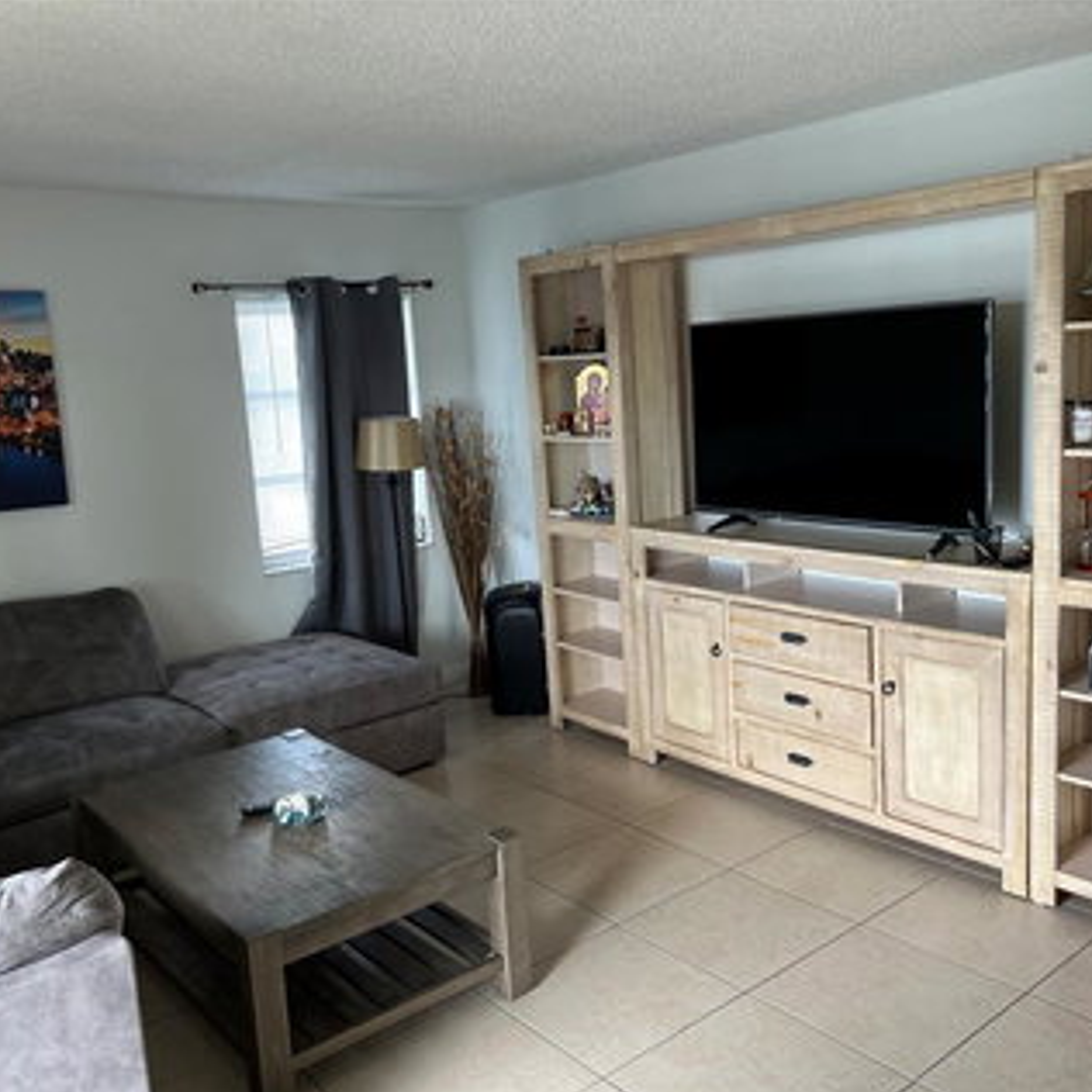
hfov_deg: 52.5
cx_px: 582
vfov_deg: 52.5
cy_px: 549
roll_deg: +3.6
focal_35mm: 31
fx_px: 1106
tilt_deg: -9.4
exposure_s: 1/60
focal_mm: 5.7
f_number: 1.5
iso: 80
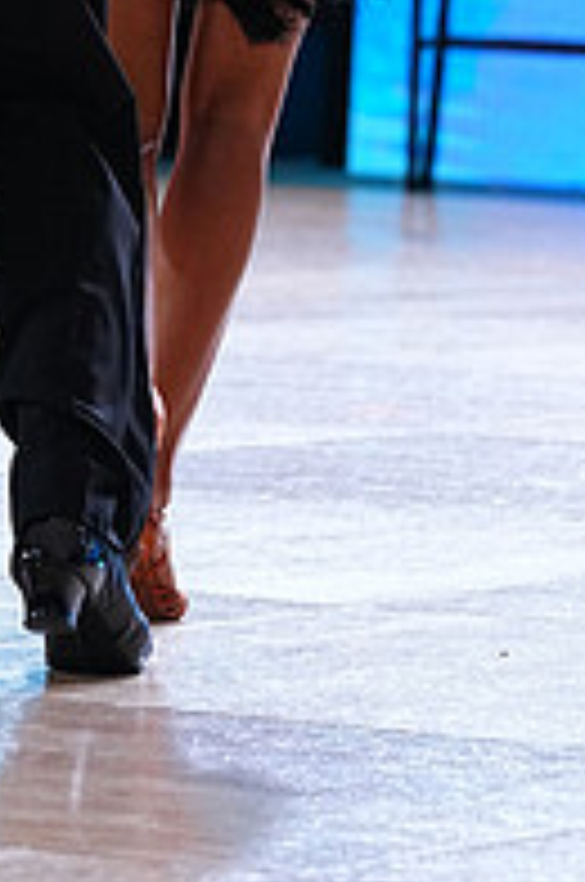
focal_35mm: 439
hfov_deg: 3.1
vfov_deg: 4.7
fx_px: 10738
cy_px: -387
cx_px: 155
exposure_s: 1/400
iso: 2500
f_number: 4
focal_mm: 148
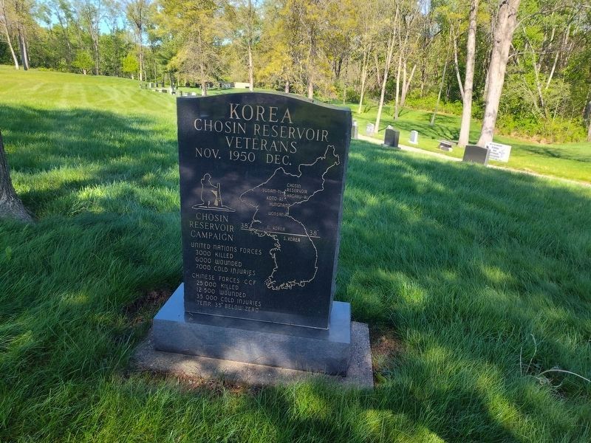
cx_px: 296
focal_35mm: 23
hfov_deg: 73.9
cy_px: 222
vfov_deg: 58.9
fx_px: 393
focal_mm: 5.56
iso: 100
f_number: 1.8
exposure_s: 1/399
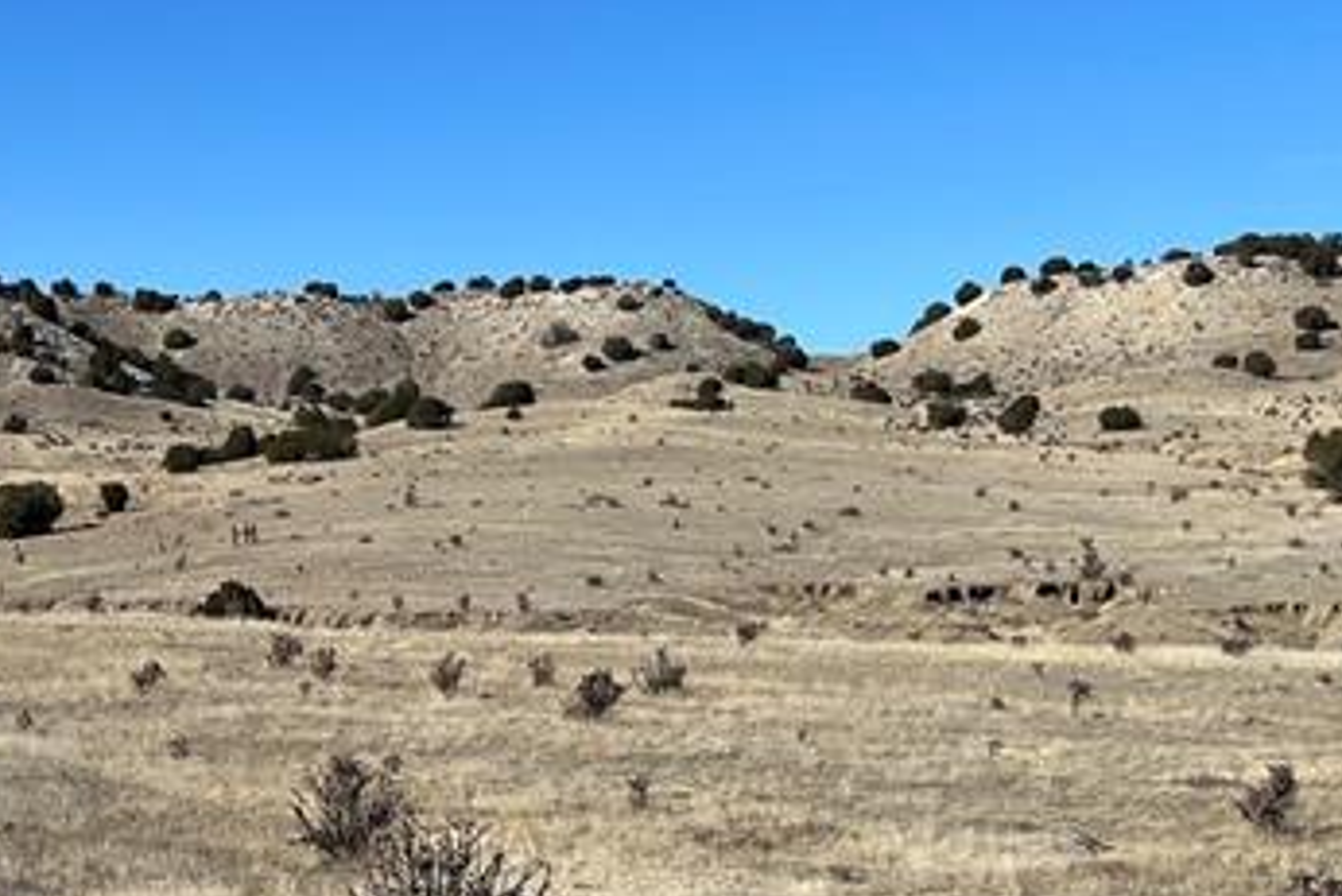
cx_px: 74
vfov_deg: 17.0
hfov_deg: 24.4
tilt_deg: -5.0
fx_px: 2983
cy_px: 696
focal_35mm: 80
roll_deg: +1.0
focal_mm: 5.1
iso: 50
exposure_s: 1/5319
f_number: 1.6
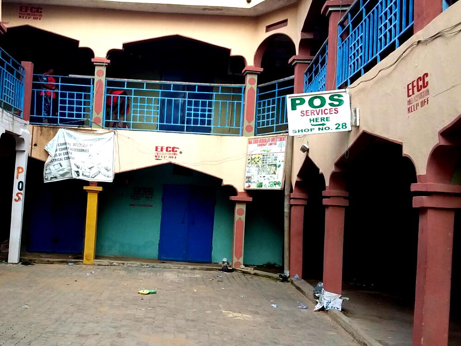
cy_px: 208
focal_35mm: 41
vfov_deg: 35.0
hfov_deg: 44.8
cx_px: 137
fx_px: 546
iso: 40
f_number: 1.9
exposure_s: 1/150
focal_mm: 2.91
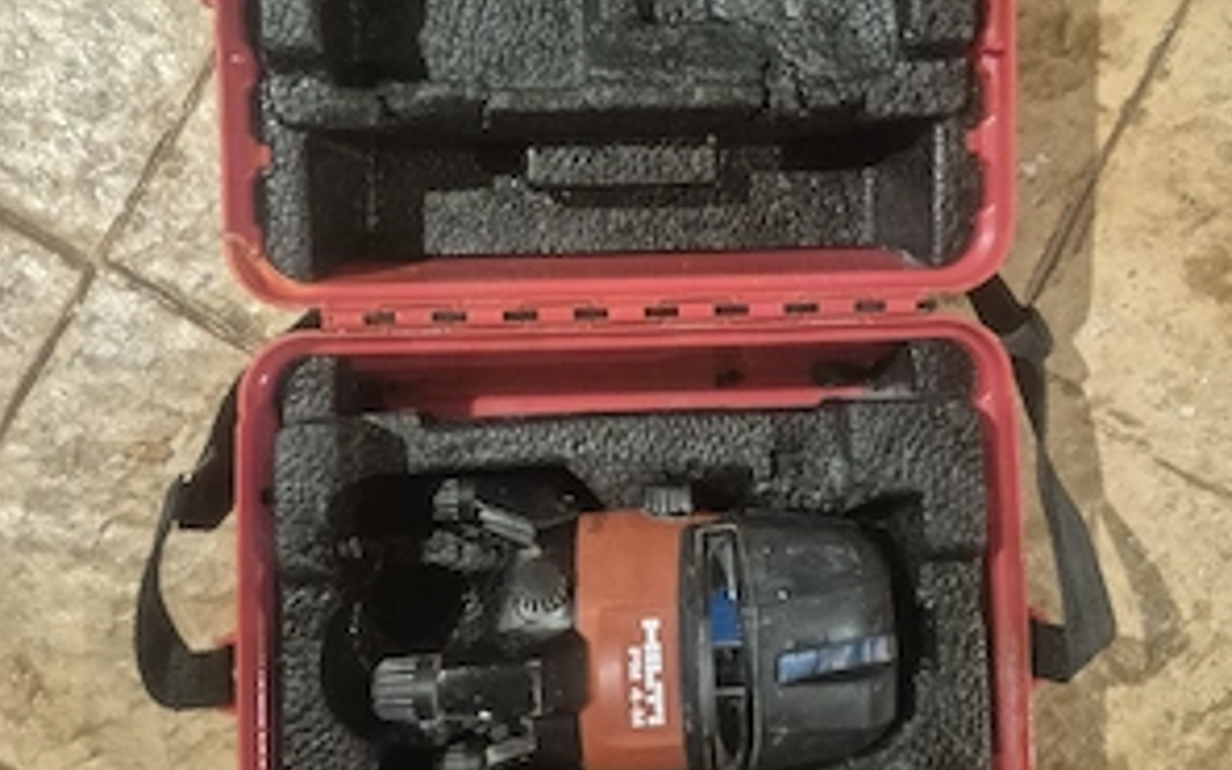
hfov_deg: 58.1
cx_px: 620
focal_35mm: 33
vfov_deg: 38.2
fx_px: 1108
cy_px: 304
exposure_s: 1/33
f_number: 1.8
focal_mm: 5.4
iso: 1600
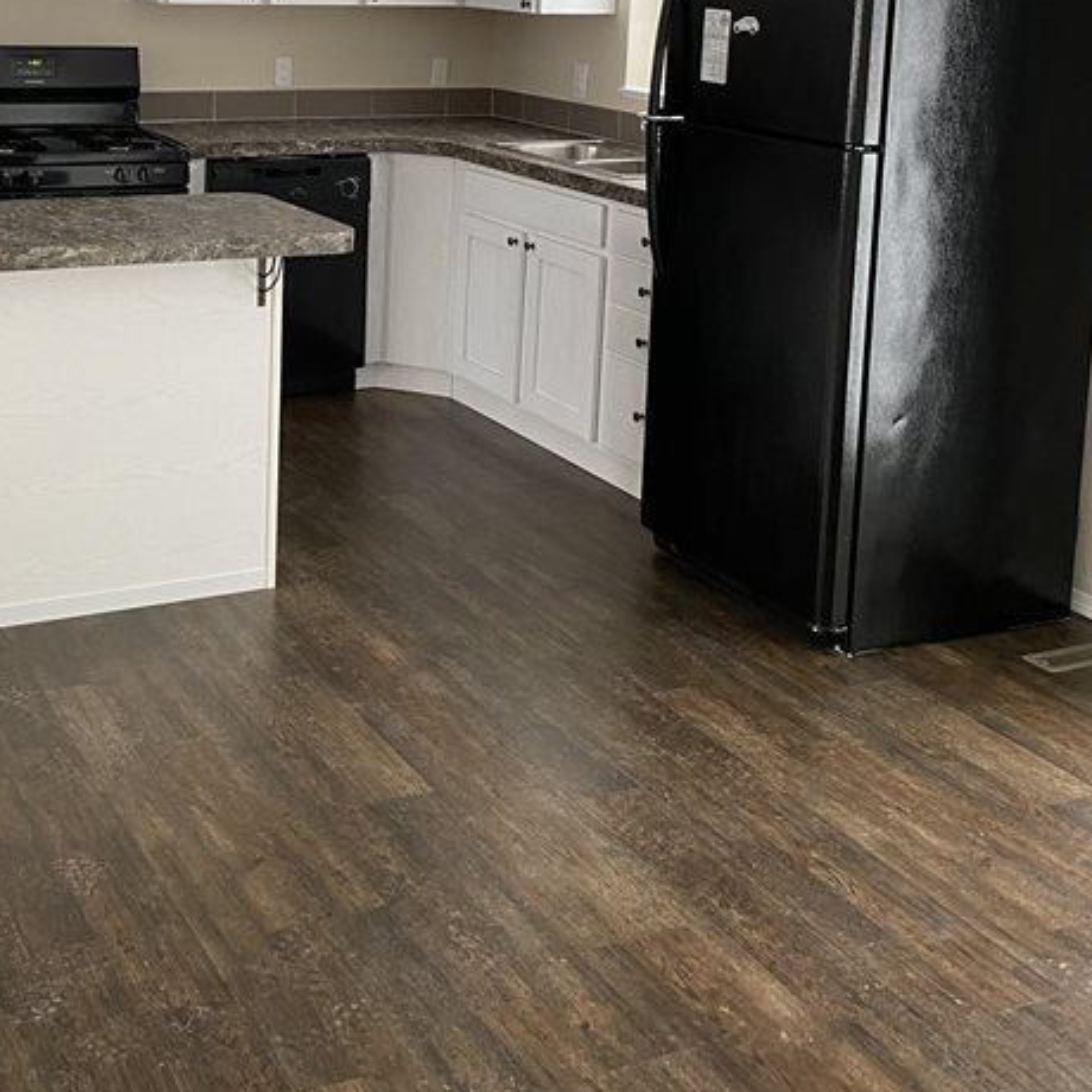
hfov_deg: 34.9
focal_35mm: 48
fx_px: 1713
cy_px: 154
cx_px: 332
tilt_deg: -5.1
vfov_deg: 33.8
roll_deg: -3.9
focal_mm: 4.25
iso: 160
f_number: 1.8
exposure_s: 1/60
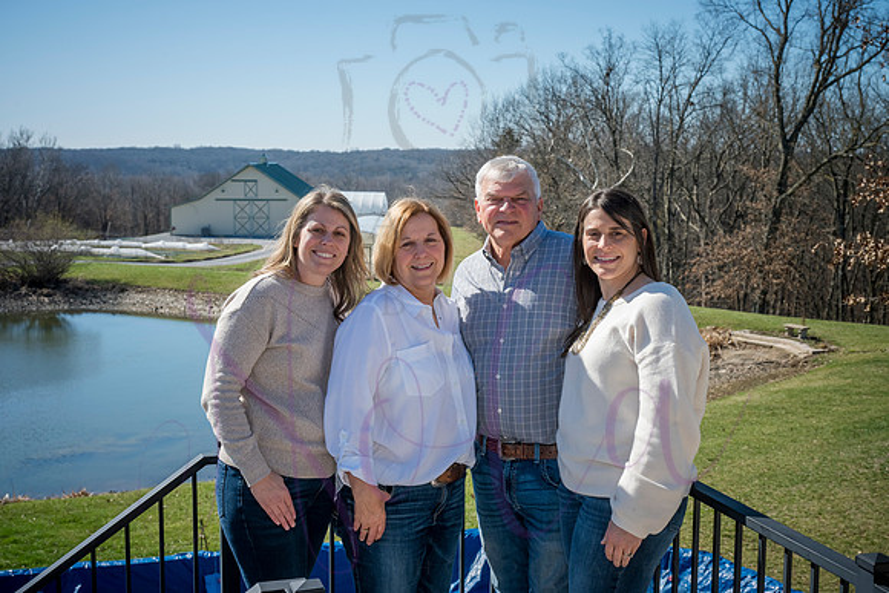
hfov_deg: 43.6
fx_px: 1111
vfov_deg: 29.9
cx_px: 444
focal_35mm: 45
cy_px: 296
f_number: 9
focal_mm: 45
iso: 400
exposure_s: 1/640
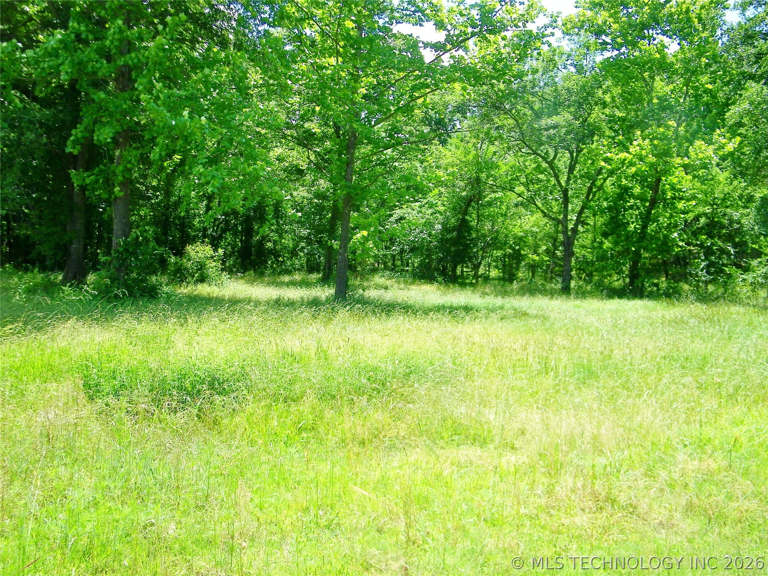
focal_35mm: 39
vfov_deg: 36.8
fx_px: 865
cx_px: 384
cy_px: 288
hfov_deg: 47.9
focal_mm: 6.9
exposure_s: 1/500
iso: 80
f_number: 3.8
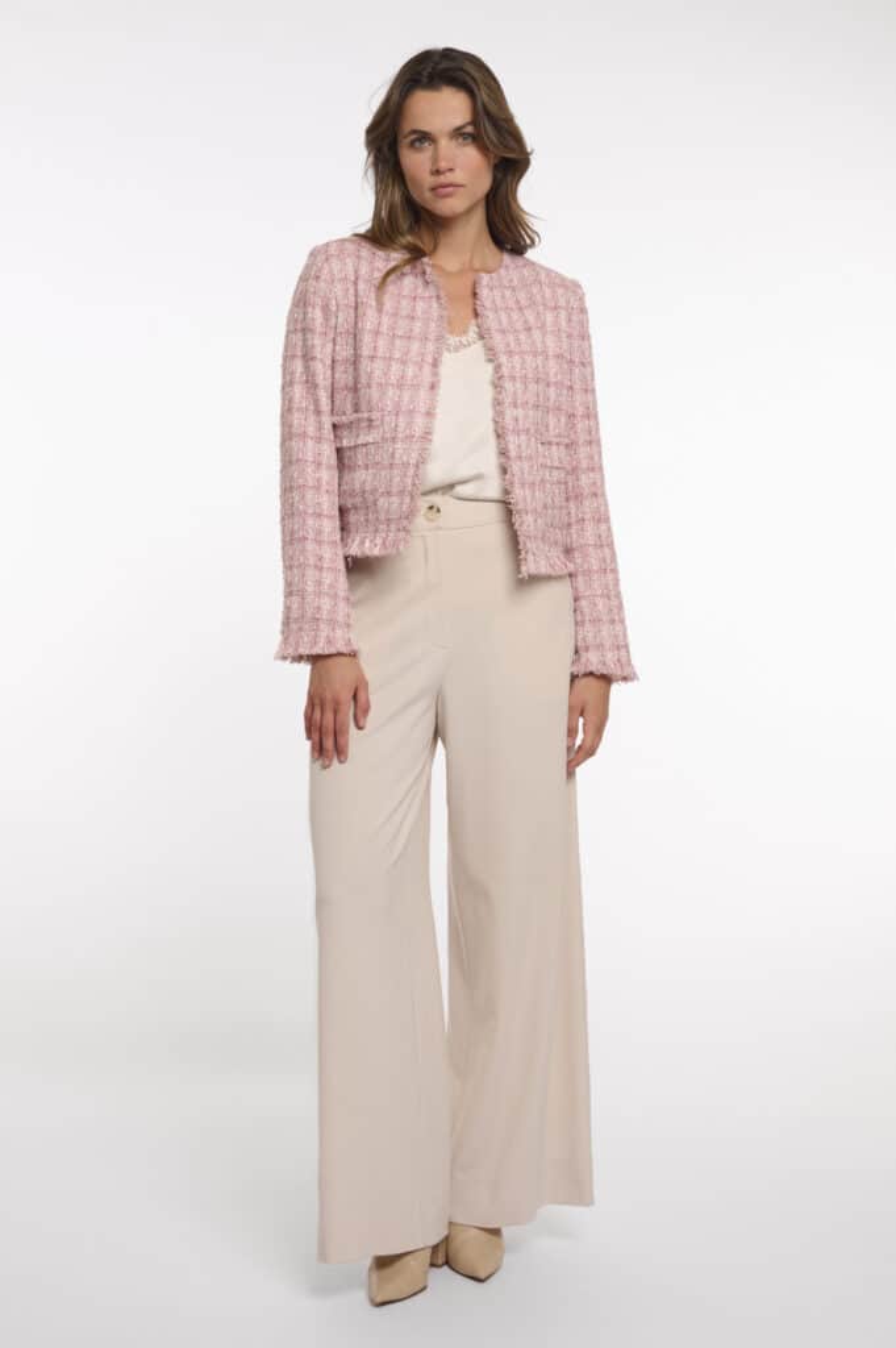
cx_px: 448
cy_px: 674
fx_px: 2131
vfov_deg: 35.1
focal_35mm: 57
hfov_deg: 23.7
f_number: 8
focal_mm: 57
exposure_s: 1/160
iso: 125
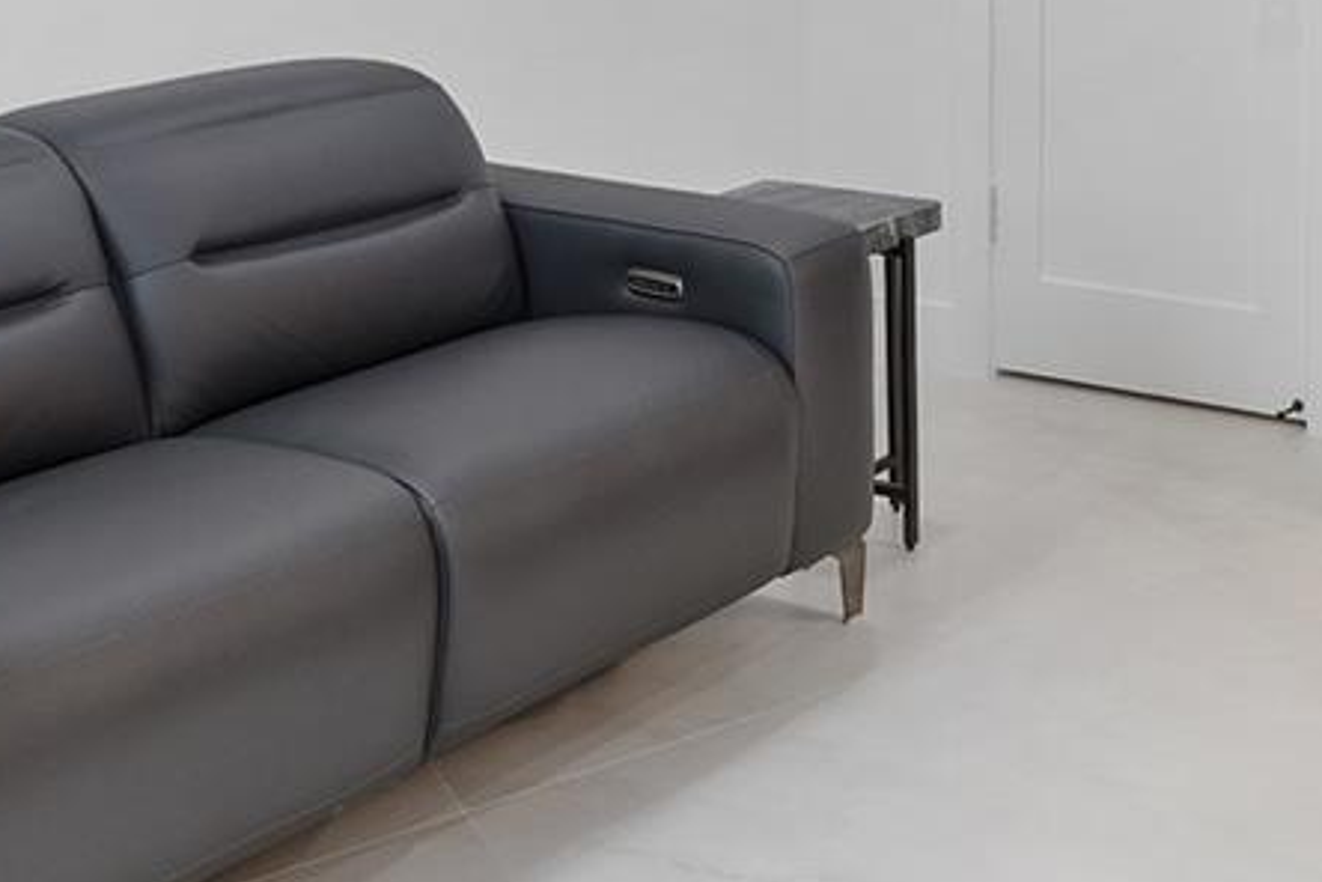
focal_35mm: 54
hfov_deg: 32.1
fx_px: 1983
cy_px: -320
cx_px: 1486
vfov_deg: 22.0
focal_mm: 10
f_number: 11
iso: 160
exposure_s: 1/8
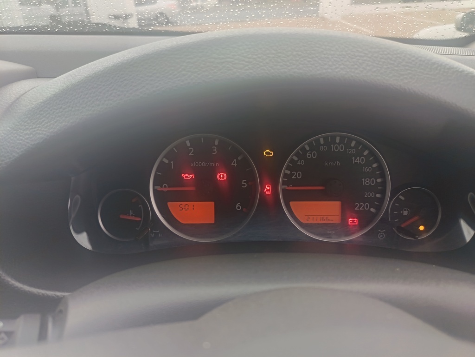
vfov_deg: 56.8
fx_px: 329
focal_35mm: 24
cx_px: 238
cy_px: 178
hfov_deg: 71.6
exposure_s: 1/50
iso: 532
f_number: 1.75
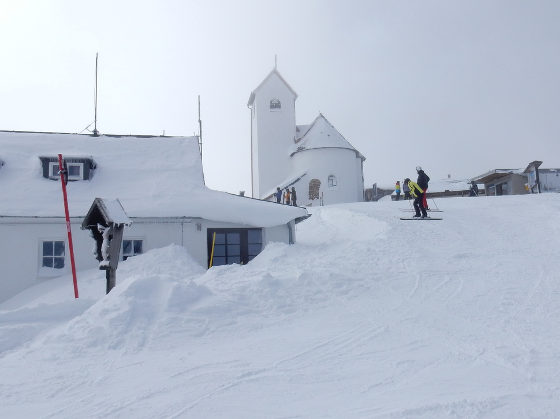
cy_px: 214
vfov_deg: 42.9
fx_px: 534
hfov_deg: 55.0
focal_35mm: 33
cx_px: 330
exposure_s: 1/2000
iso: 125
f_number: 4.8
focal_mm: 4.5
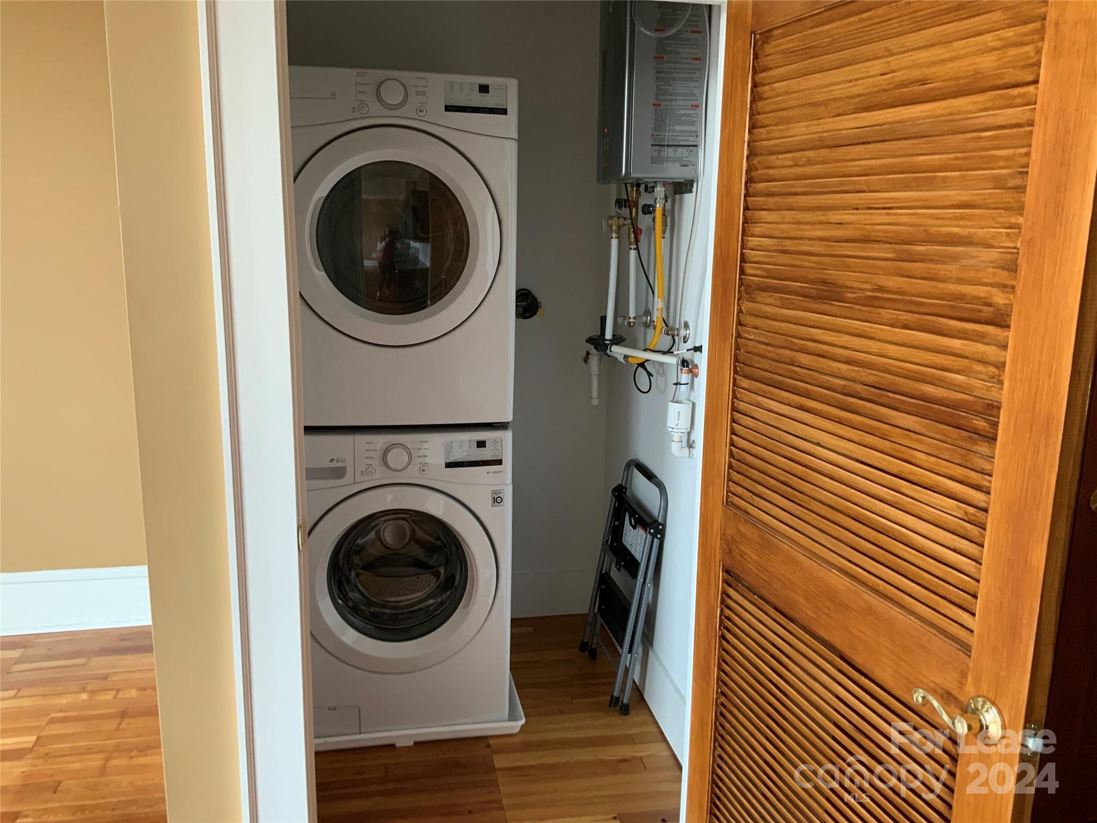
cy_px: 412
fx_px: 919
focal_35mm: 29
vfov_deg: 48.2
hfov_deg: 61.7
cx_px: 548
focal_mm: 3
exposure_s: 1/60
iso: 160
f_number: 1.8
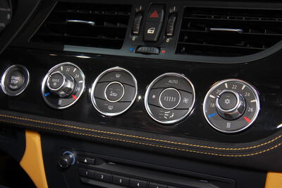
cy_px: 94
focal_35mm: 68
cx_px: 141
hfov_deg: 29.9
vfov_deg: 20.1
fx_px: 528
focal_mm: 45
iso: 200
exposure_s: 1/100
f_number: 5
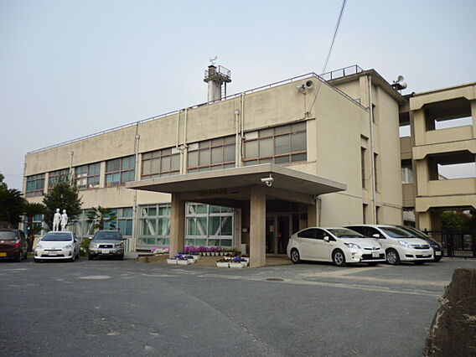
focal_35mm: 28
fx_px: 385
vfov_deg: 49.7
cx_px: 238
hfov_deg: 63.4
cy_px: 178
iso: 100
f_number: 3.1
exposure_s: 1/400
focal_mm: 5
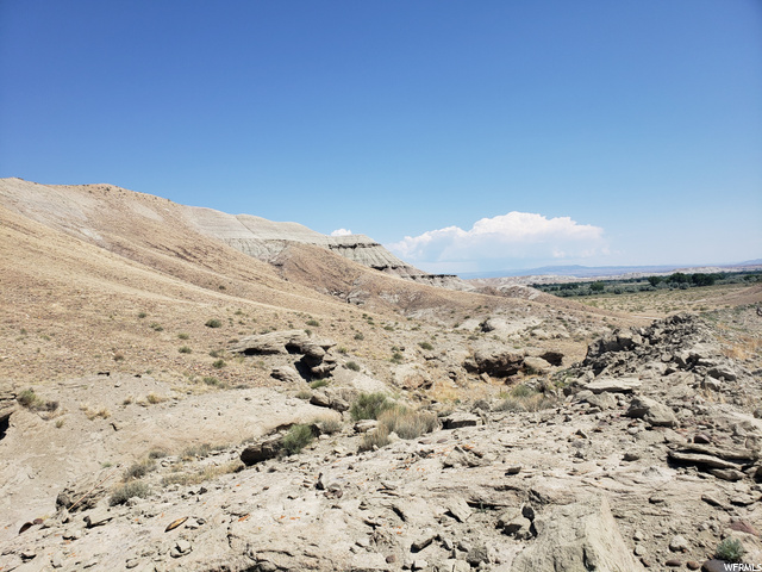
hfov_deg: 67.3
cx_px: 381
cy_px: 286
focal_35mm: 26
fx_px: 572
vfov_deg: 53.1
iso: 50
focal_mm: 4.3
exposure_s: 1/1764
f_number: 2.4
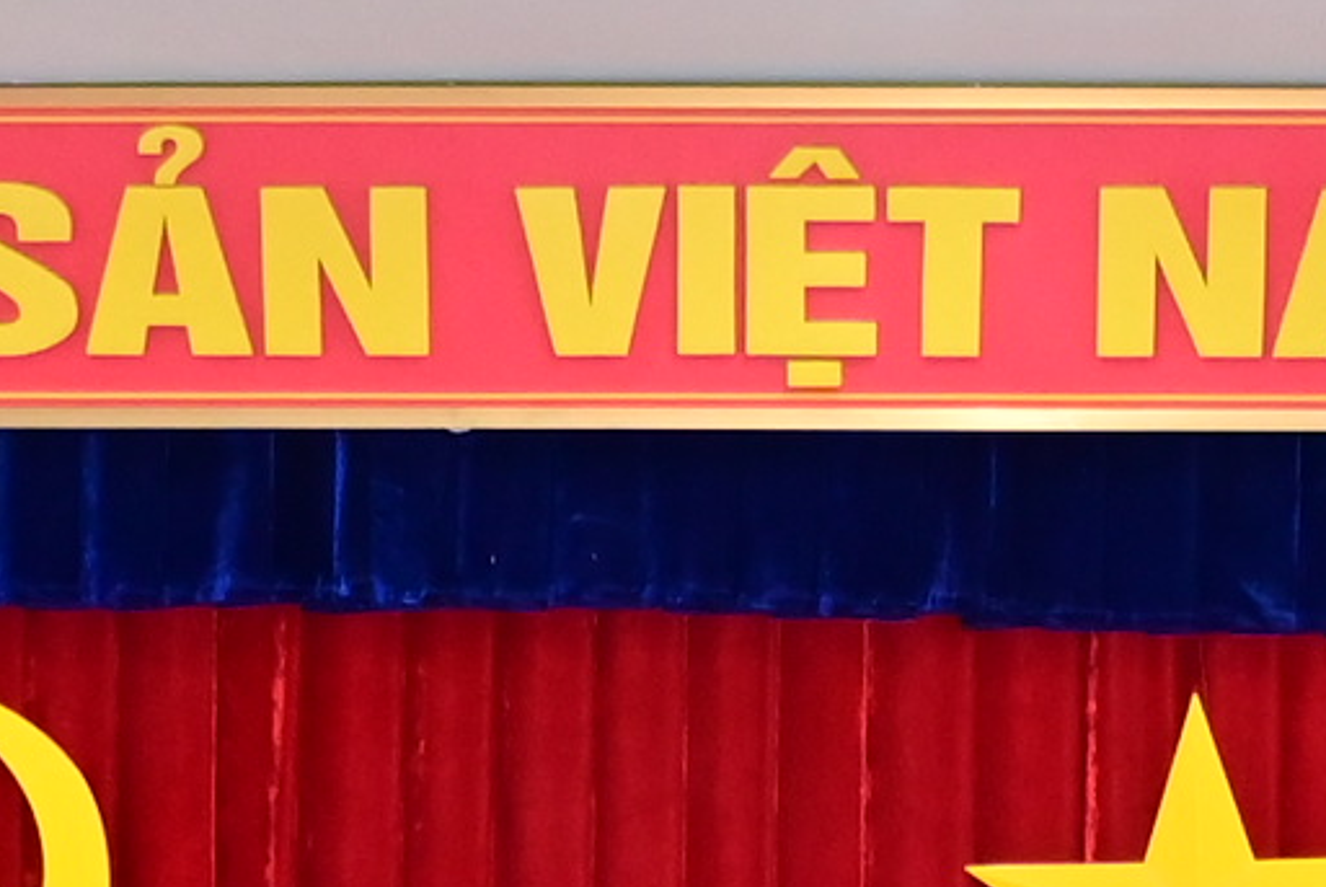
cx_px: 817
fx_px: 7188
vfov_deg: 6.8
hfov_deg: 10.5
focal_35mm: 195
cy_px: 1937
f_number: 3.8
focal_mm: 23
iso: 1250
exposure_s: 1/200
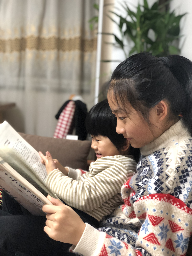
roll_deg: -3.0
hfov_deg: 28.0
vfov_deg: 36.8
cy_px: 128
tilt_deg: -6.9
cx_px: 96
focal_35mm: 52
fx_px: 385
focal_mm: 6
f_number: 2.4
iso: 160
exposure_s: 1/20
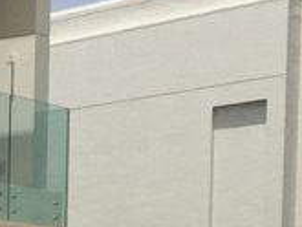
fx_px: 1572
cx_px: 24
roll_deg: -3.0
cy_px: 480
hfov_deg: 10.9
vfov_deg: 7.8
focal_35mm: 180
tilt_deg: -1.6
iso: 32
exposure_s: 1/2475
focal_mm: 4.15
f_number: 2.2
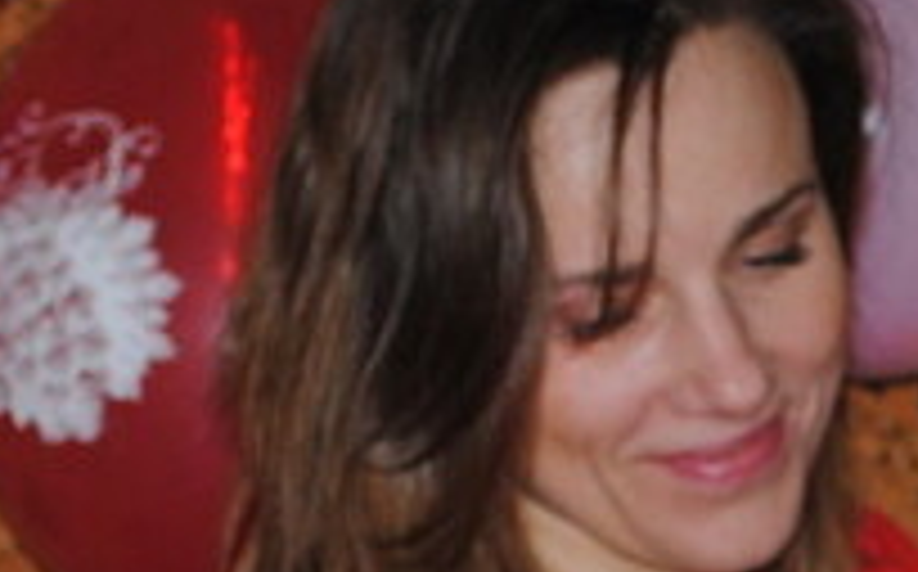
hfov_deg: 6.4
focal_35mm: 326
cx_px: 1053
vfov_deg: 4.0
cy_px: 1315
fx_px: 8147
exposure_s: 1/60
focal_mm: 42
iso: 200
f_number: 5.3
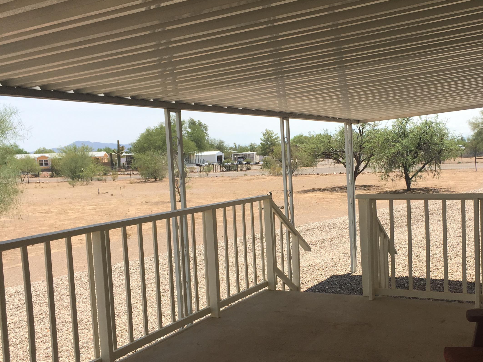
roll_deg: +1.7
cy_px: 199
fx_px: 572
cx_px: 319
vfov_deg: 35.1
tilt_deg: -4.3
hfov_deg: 45.1
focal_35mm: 41
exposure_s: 1/1637
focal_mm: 4.15
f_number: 2.2
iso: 25
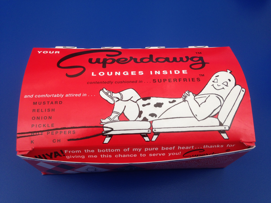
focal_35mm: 33
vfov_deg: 42.9
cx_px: 136
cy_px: 102
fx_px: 258
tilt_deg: -64.4
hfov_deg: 55.4
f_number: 2.4
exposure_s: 1/120
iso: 50
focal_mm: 4.12
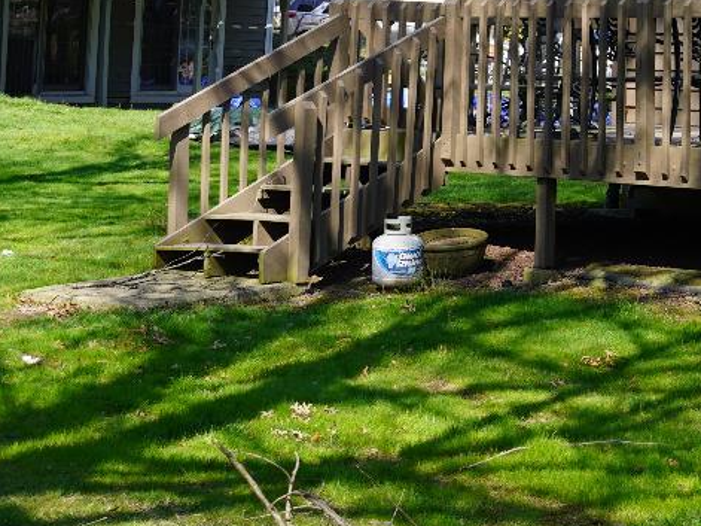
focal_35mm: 97
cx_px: 817
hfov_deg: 19.3
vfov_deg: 14.9
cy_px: -72
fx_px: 1954
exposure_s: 1/250
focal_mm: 21
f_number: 5
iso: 100
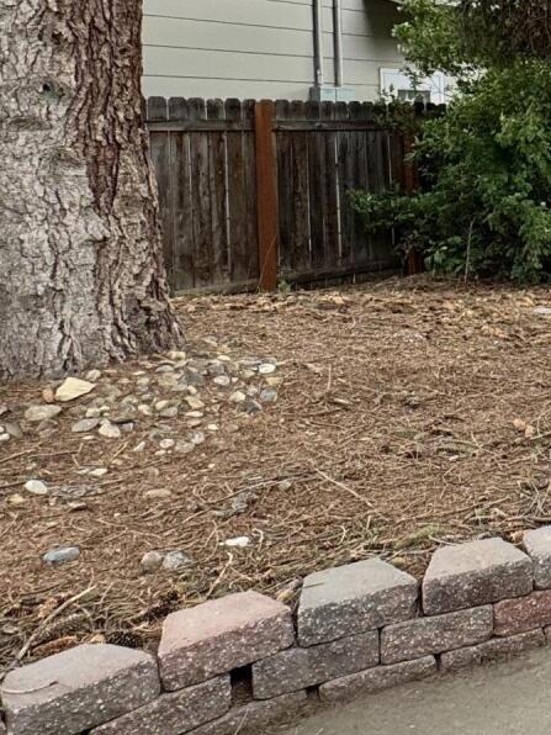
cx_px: 905
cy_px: 165
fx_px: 997
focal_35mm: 47
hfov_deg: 22.7
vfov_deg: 39.1
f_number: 2.2
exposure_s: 1/150
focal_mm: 2.22
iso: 40
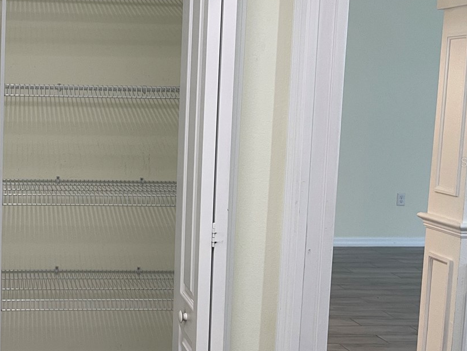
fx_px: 661
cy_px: 162
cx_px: 57
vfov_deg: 29.7
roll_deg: -1.5
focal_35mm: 49
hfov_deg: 36.7
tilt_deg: -7.7
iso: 80
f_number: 1.6
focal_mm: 5.1
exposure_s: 1/60
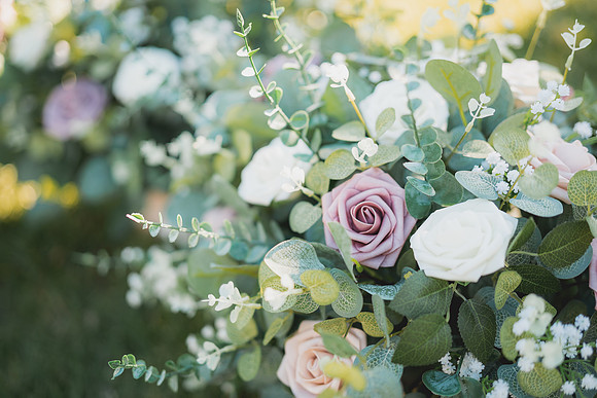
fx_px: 832
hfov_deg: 39.5
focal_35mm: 50
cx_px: 298
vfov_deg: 26.9
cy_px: 199
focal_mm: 50
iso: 160
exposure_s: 1/800
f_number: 1.4
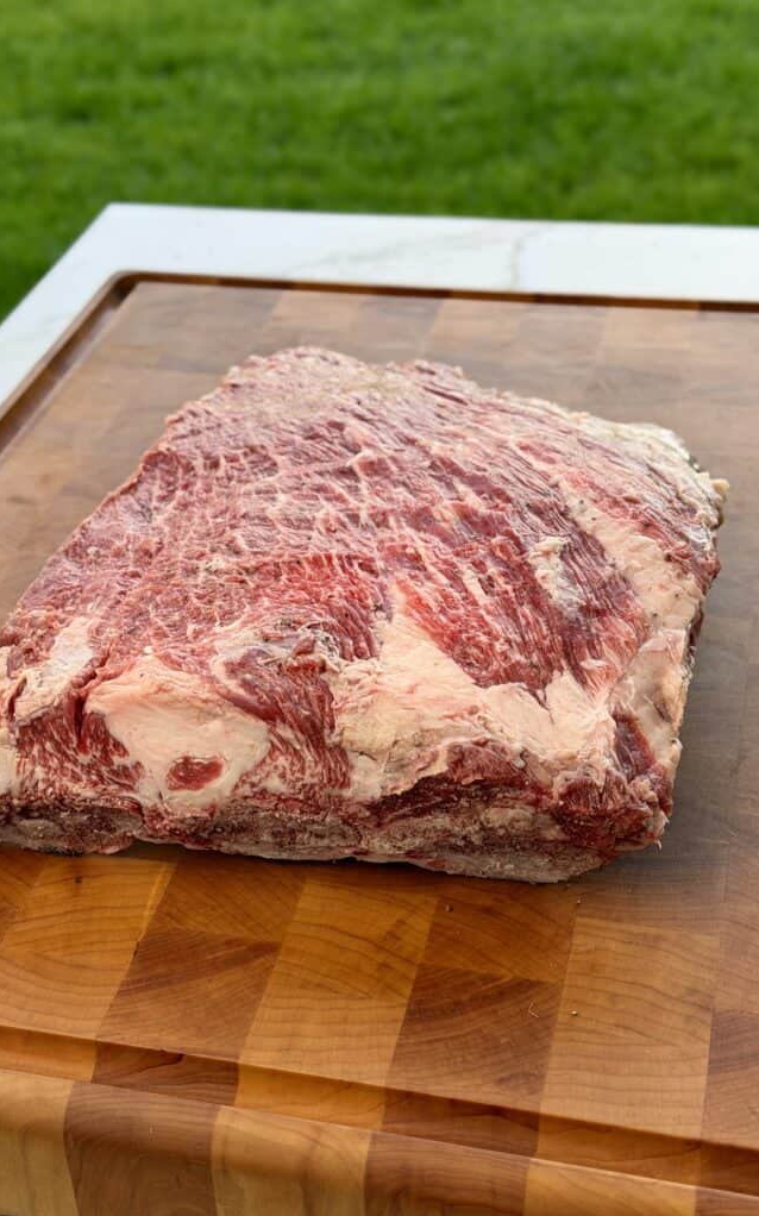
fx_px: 1689
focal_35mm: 51
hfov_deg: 25.3
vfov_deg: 39.6
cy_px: 608
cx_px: 320
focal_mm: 6.76
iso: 64
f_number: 1.78
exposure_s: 1/499
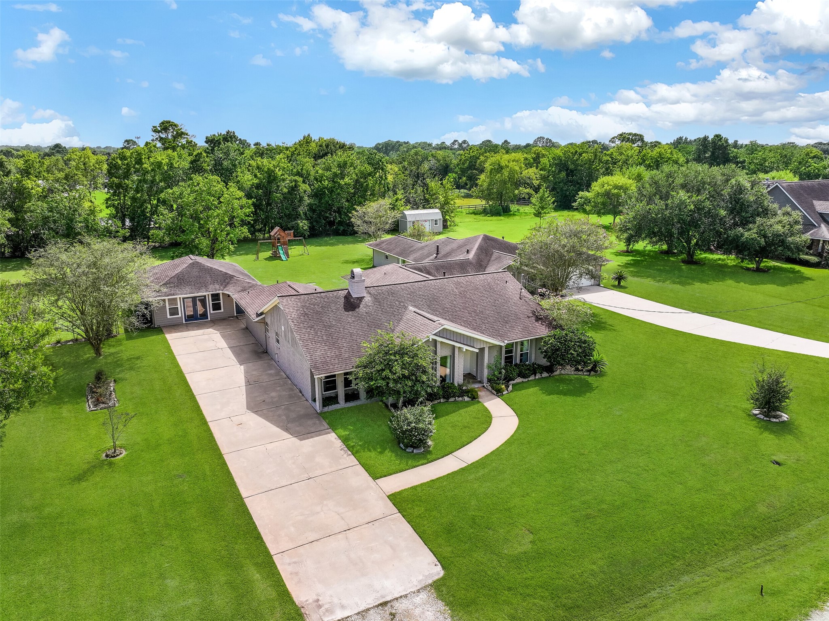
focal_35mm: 24
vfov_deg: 56.8
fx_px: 574
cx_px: 414
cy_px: 310
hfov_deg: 71.6
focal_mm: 12.29
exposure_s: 1/80
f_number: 4
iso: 100
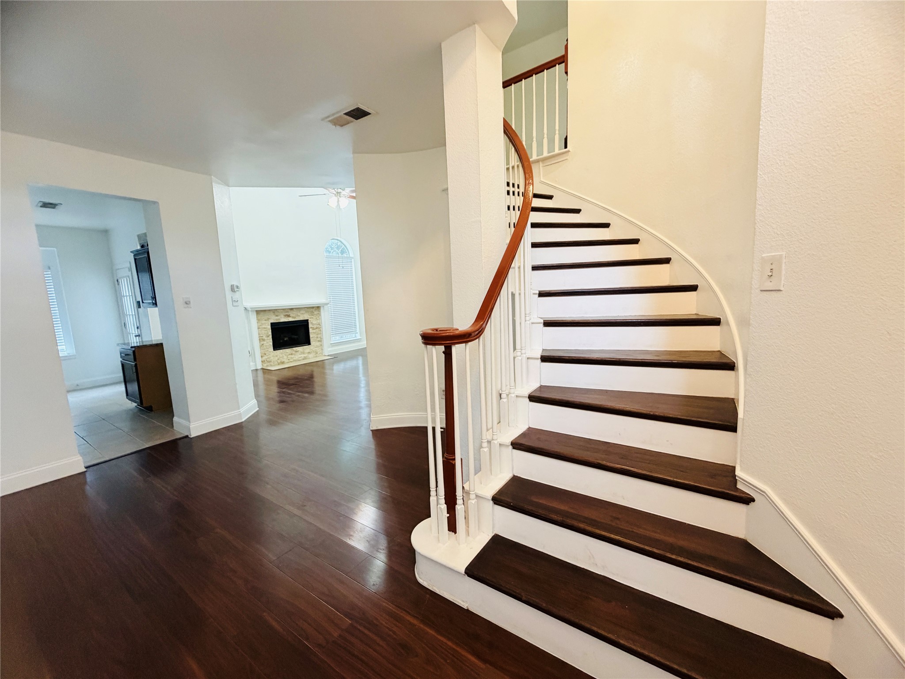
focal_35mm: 14
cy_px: 340
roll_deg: +1.4
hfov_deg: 102.1
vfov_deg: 85.7
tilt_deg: -7.6
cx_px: 452
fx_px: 366
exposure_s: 1/60
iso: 320
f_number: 2.2
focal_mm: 2.22
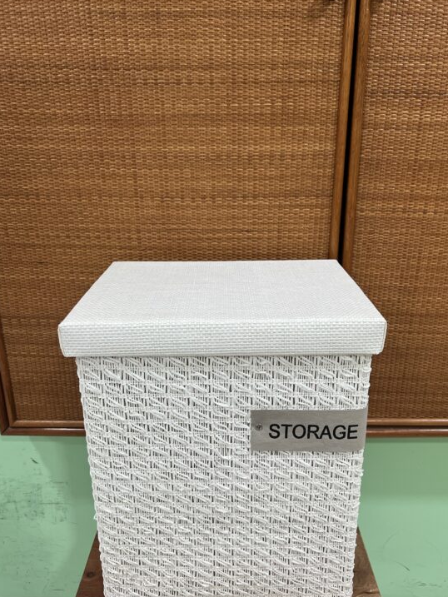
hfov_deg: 48.2
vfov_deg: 61.6
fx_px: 500
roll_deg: +0.8
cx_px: 233
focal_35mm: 29
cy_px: 309
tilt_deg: -19.1
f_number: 1.5
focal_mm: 5.7
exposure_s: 1/100
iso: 125
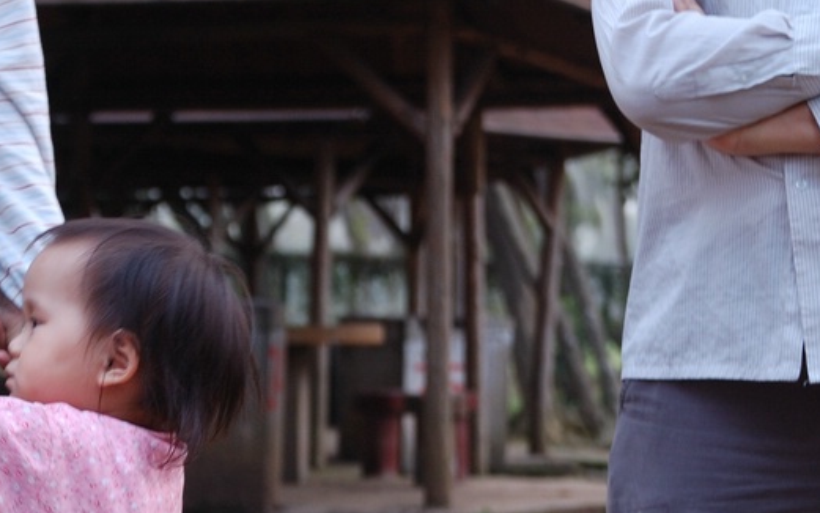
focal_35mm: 150
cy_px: 419
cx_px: 61
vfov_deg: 8.7
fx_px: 3353
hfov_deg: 13.8
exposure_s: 1/60
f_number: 4
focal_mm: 50
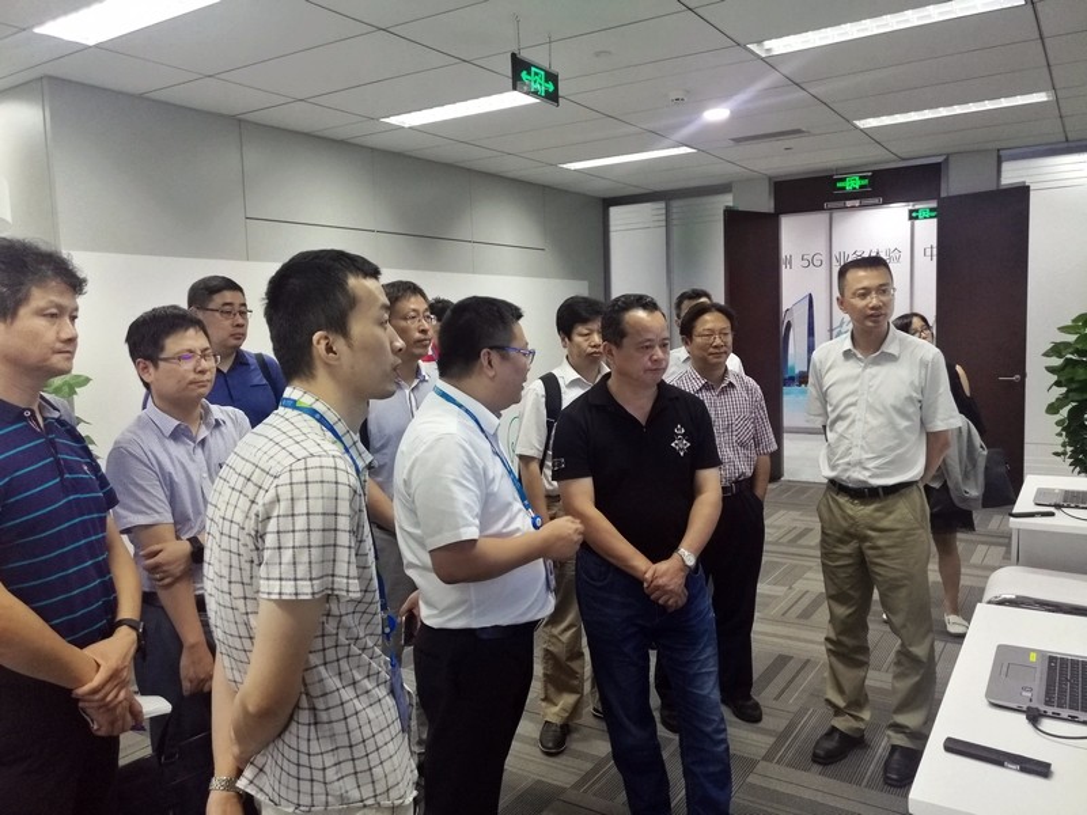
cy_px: 408
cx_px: 544
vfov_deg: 51.4
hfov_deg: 65.3
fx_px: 848
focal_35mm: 27
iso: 400
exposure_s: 1/33.3
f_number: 2
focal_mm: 4.04
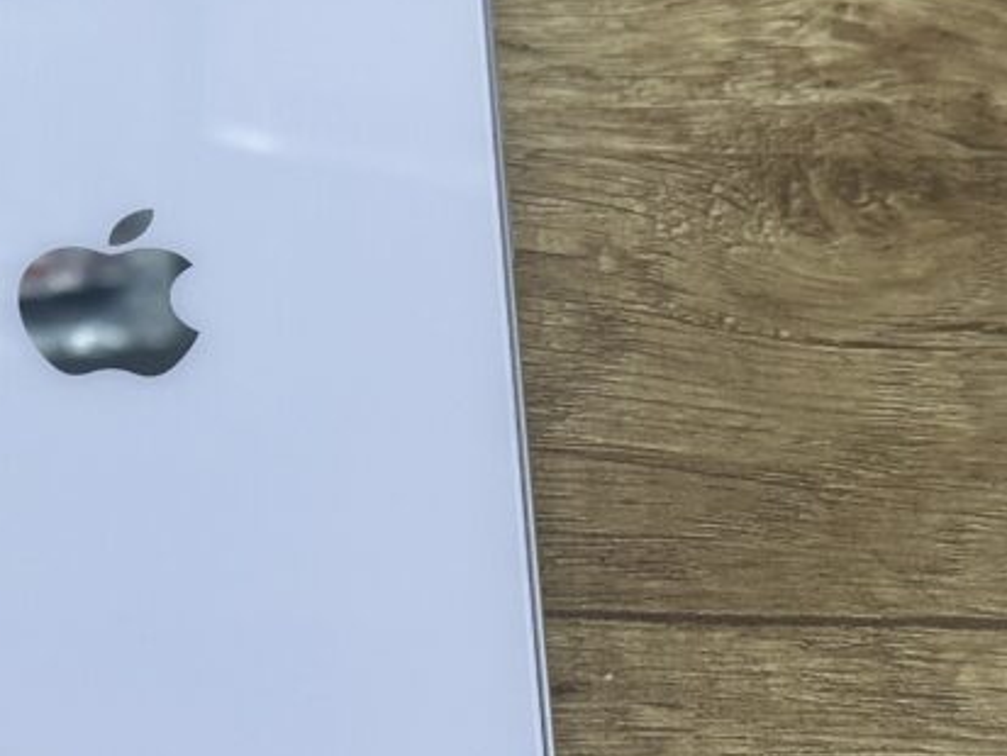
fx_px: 3463
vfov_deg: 12.5
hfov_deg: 16.3
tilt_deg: -50.1
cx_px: 39
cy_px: 356
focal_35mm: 119
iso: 80
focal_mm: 6.86
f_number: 1.78
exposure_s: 1/100
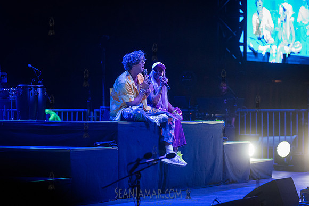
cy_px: 103
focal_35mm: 139
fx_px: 1192
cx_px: 154
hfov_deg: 14.8
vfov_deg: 9.9
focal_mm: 135
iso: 5000
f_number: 4
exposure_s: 1/320
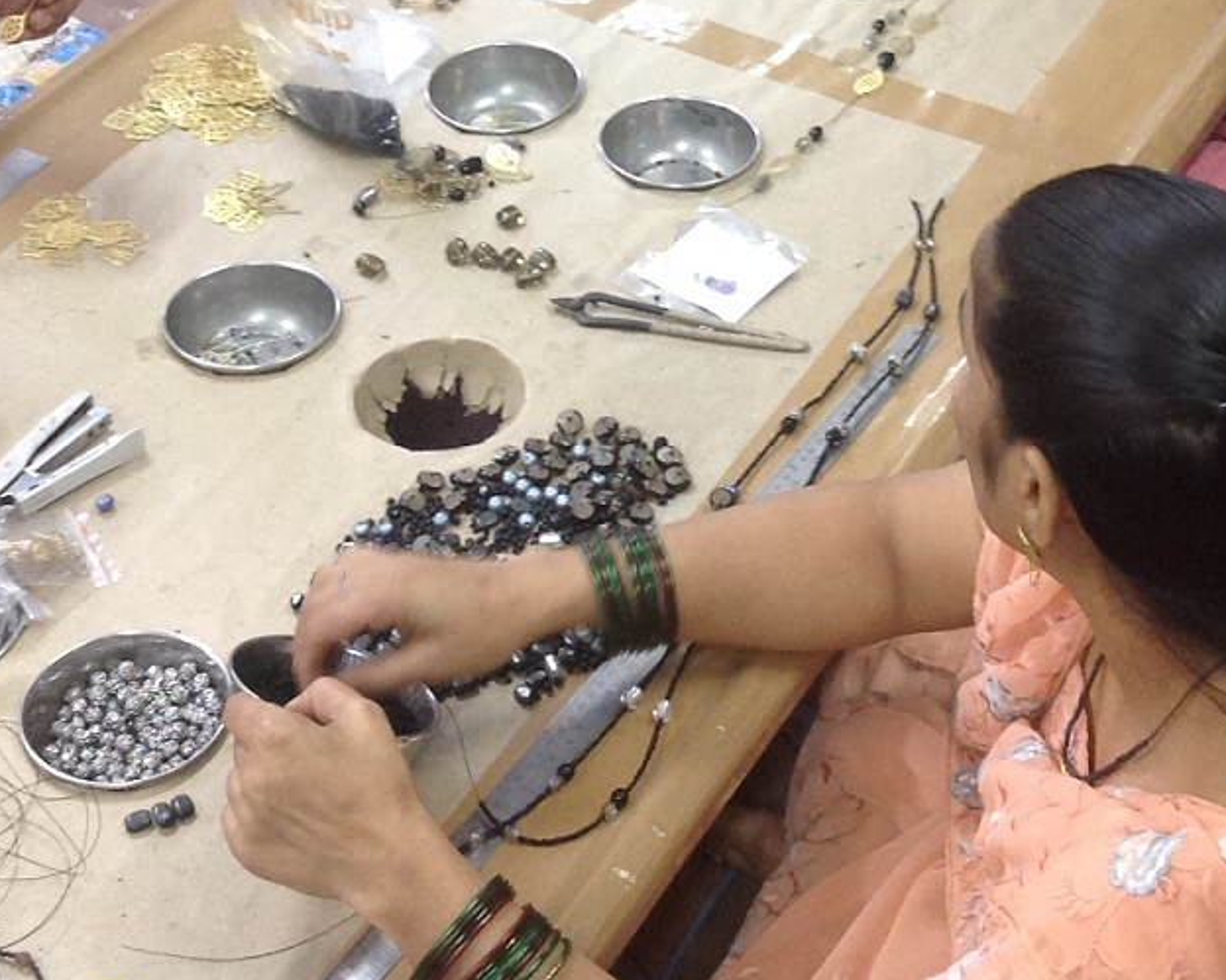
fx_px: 2975
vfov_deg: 18.0
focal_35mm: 82
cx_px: 617
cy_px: -104
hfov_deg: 23.3
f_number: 2.4
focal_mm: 4.28
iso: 125
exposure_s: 1/17
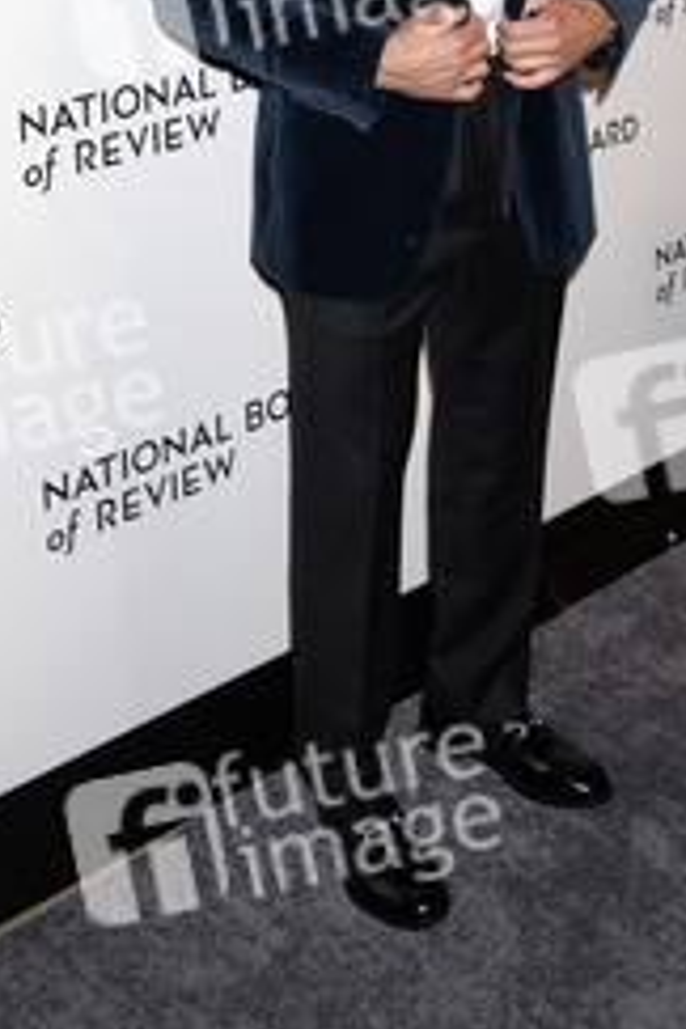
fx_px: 1458
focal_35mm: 51
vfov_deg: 37.4
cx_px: 409
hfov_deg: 26.4
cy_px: 191
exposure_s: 1/200
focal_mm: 31
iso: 400
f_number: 5.6
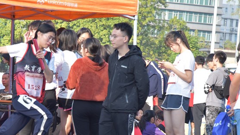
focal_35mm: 204
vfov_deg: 5.9
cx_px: 83
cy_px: 107
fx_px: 1298
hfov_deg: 10.6
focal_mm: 120
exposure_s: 1/640
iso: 1600
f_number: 9
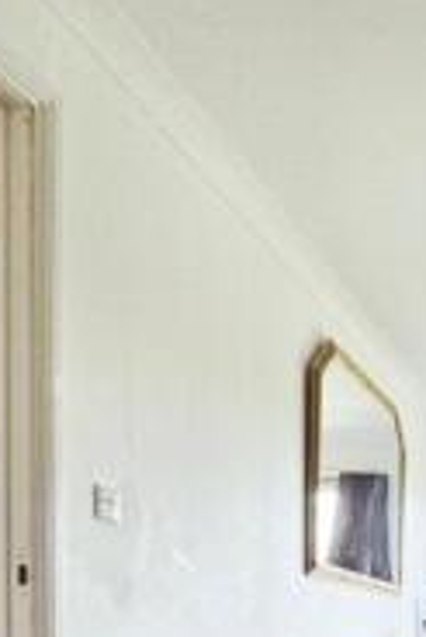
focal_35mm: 46
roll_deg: -0.4
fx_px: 815
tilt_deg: -0.4
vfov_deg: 37.3
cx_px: 627
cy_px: 663
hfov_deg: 23.7
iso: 100
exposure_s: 1/100
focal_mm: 2.22
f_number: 2.2
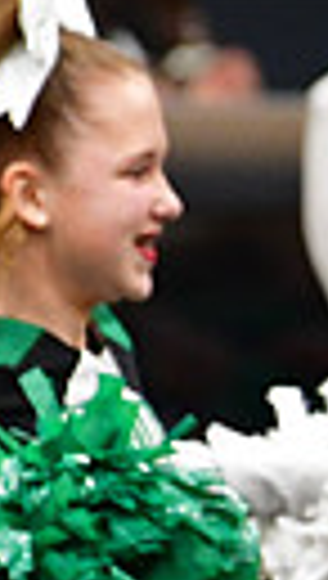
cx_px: 1060
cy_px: 668
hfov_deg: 0.9
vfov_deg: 1.5
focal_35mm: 1408
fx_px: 21671
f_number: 3.5
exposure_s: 1/500
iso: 5000
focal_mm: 200
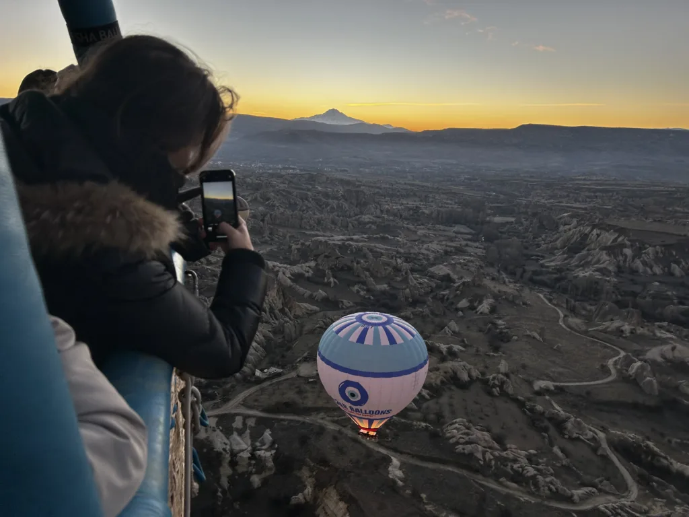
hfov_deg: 67.3
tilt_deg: -12.5
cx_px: 344
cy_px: 258
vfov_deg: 53.1
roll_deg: -3.0
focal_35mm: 26
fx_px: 518
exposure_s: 1/251
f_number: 1.5
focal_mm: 5.7
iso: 40
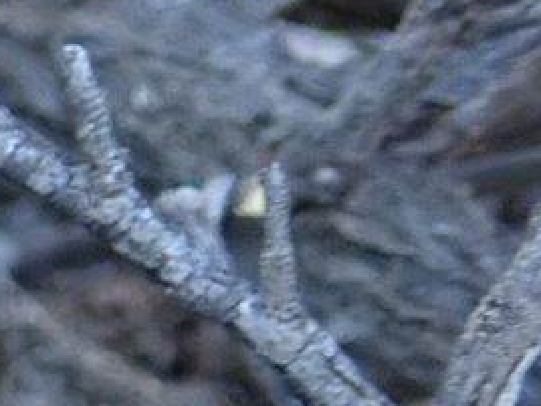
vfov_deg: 6.7
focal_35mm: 220
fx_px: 3440
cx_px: -1248
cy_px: 608
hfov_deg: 7.5
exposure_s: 1/125
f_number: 2.3
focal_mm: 5.5
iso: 200
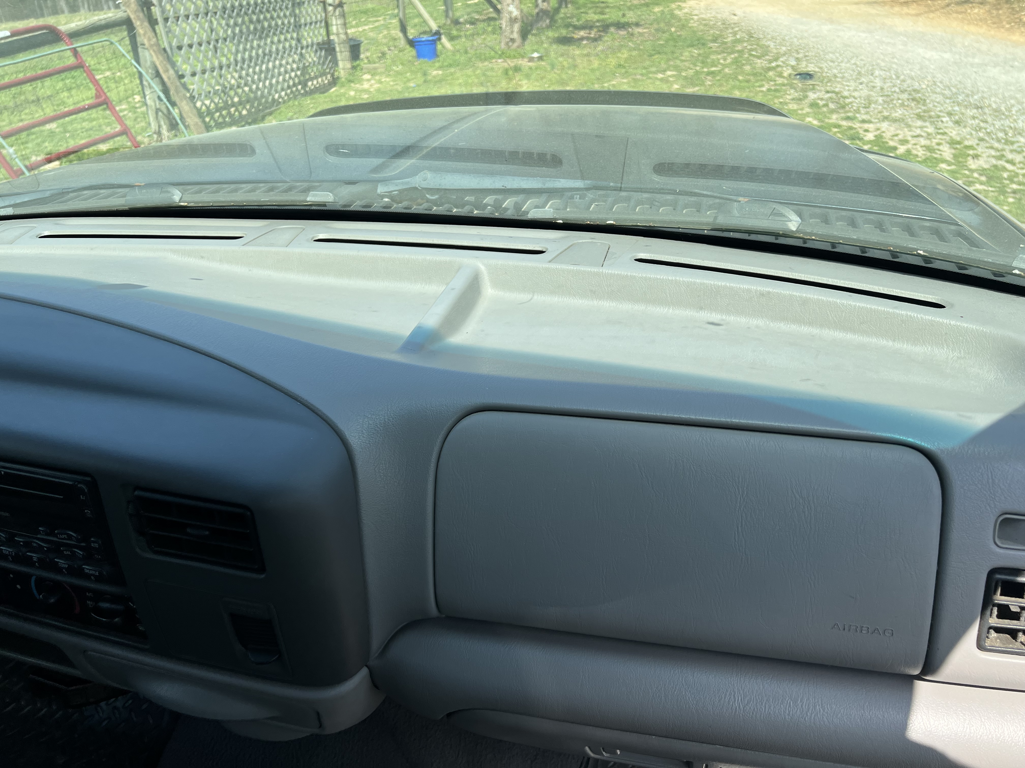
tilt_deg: -32.9
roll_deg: +0.1
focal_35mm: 26
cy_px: 384
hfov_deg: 67.3
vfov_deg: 53.1
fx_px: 770
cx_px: 512
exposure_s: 1/1412
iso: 50
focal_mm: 5.7
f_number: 1.5
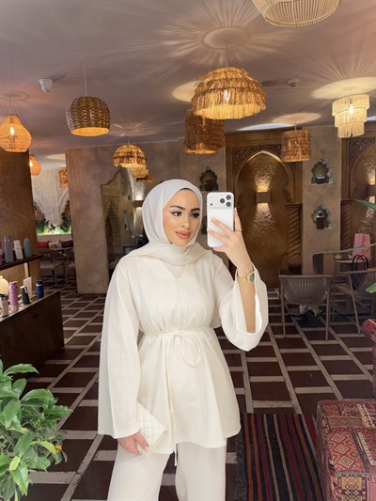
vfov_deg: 71.6
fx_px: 347
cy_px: 250
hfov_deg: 56.8
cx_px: 188
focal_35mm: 24
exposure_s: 1/100
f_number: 1.78
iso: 100
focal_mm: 6.76
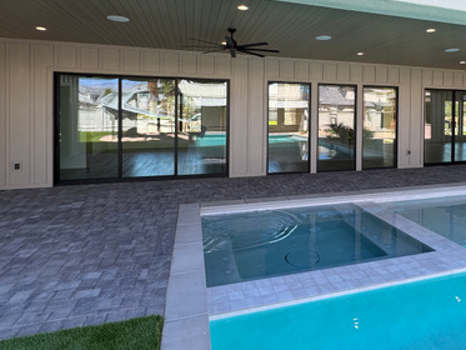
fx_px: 323
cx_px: 301
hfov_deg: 70.0
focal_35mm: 24
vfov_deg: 55.7
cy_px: 118
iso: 40
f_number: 2.2
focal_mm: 2.22
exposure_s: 1/205
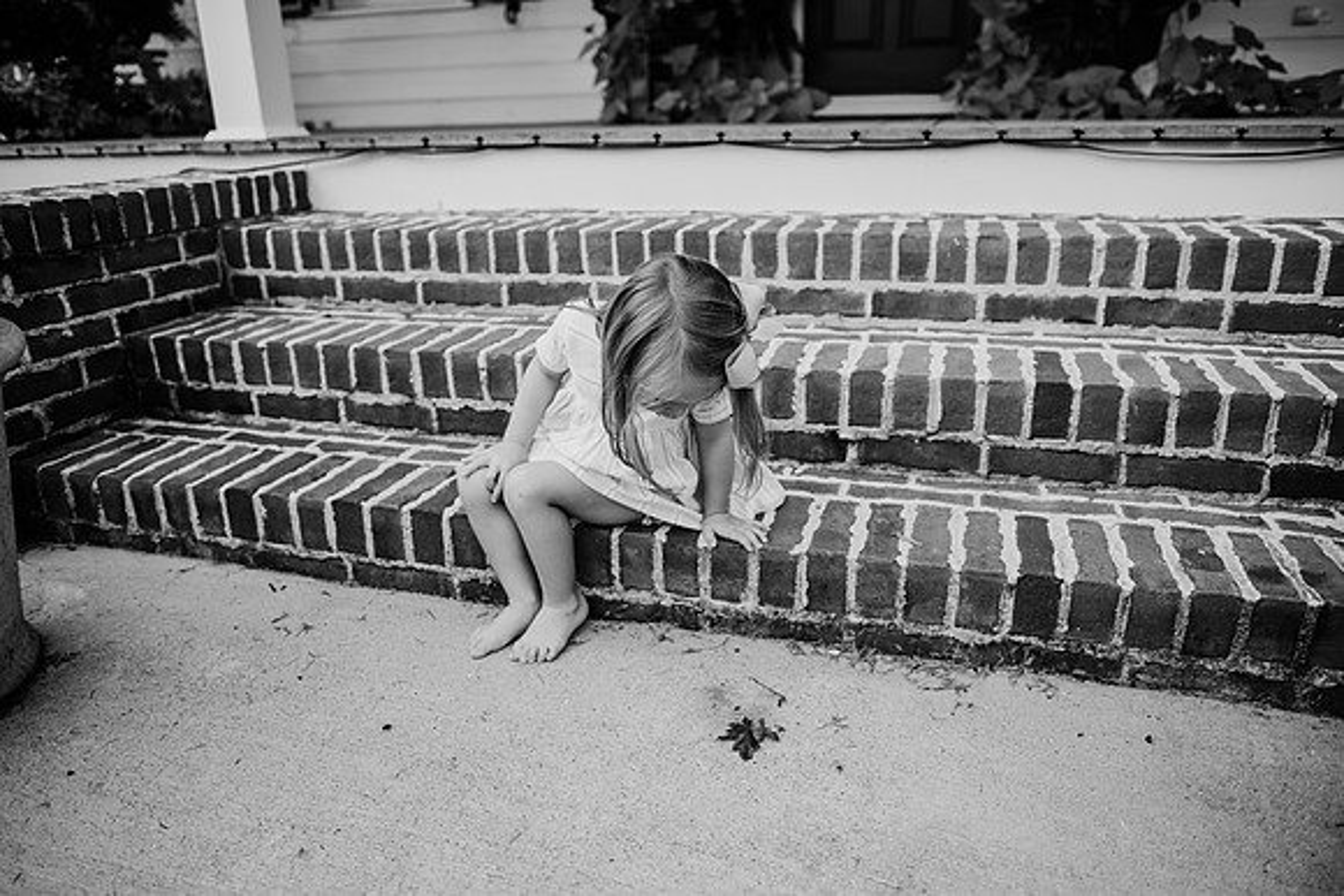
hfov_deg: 73.7
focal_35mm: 24
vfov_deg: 53.2
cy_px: 448
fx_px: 896
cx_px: 672
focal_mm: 24
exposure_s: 1/400
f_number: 2.5
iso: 200
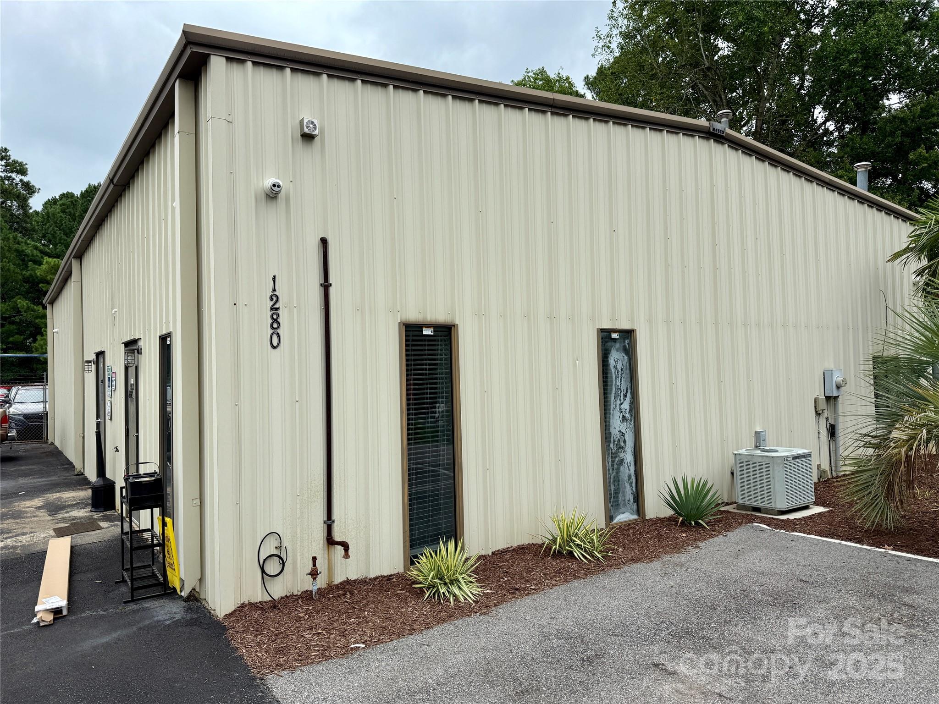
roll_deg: +1.3
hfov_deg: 71.6
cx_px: 470
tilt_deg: +2.9
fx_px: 651
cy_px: 352
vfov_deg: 56.8
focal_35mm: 24
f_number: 1.78
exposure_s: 1/3021
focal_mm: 6.76
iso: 80
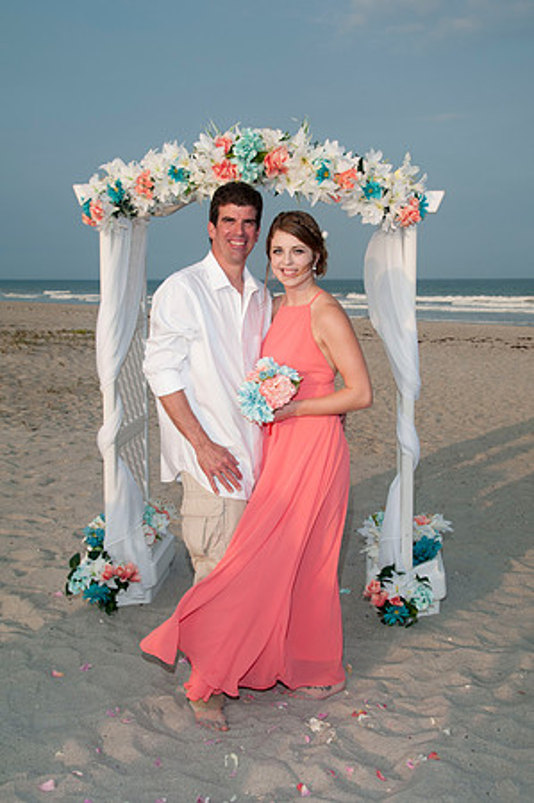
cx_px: 267
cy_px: 402
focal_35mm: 44
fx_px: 970
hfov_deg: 30.8
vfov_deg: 45.0
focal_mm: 29
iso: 100
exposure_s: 1/250
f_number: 8
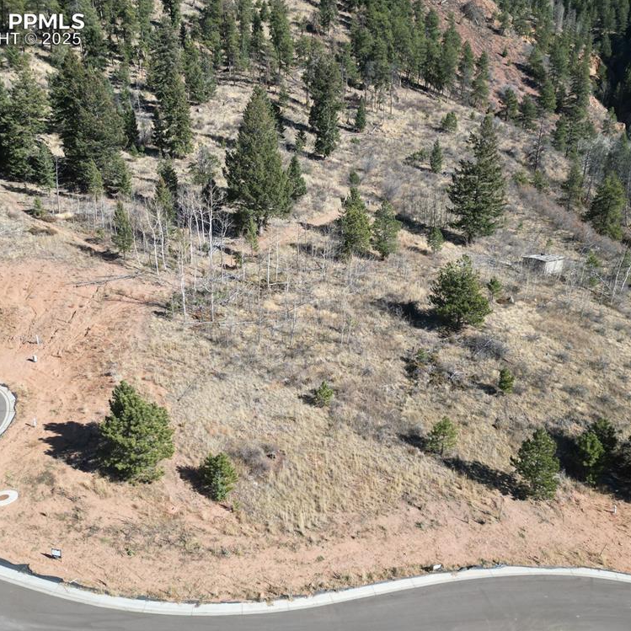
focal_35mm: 29
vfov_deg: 55.6
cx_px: 347
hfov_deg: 55.5
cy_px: 321
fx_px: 598
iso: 120
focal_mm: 6.72
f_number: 1.7
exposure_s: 1/1600
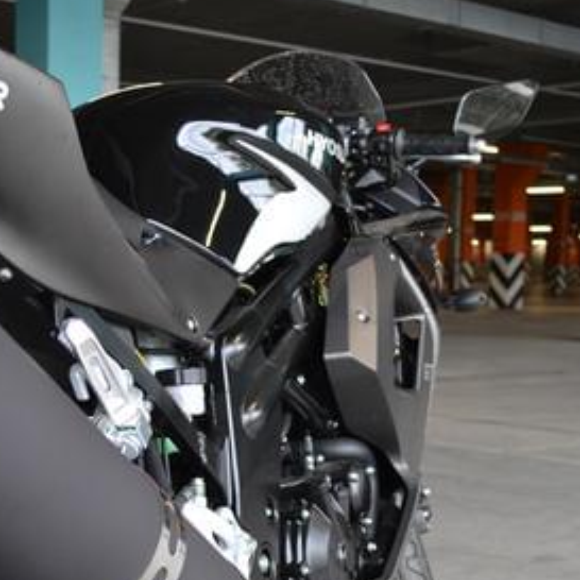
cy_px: 407
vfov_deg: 26.7
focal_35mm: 64
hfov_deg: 26.8
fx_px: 1213
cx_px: 222
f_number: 3.8
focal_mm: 22
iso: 400
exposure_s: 1/40
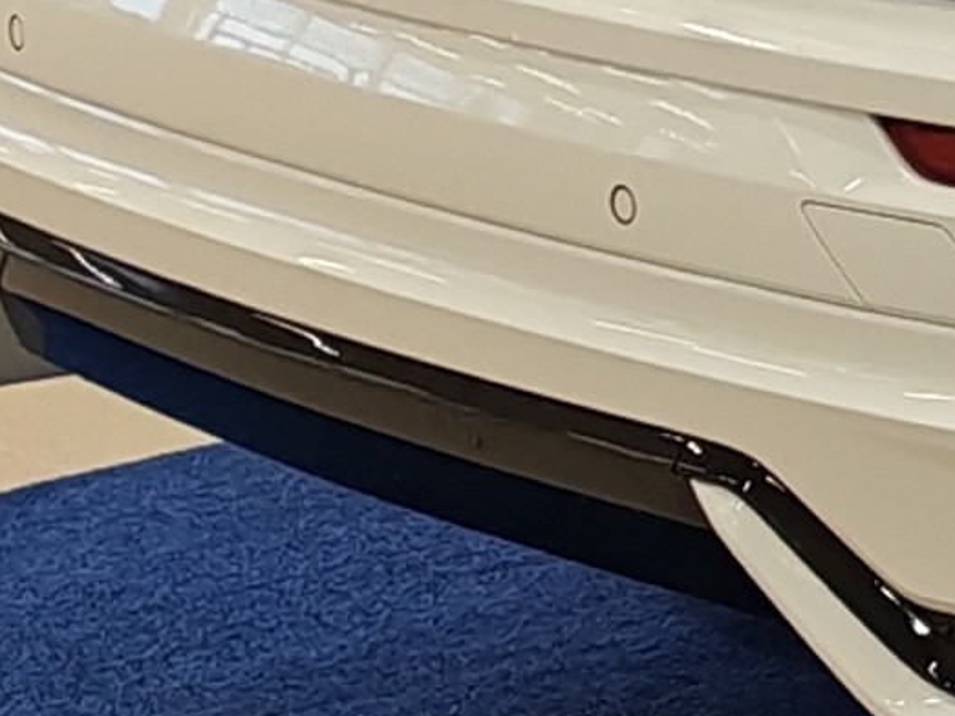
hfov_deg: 7.0
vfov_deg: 5.7
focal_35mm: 259
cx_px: 2660
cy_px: -414
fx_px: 7142
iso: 125
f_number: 1.9
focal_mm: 6.12
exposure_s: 1/100
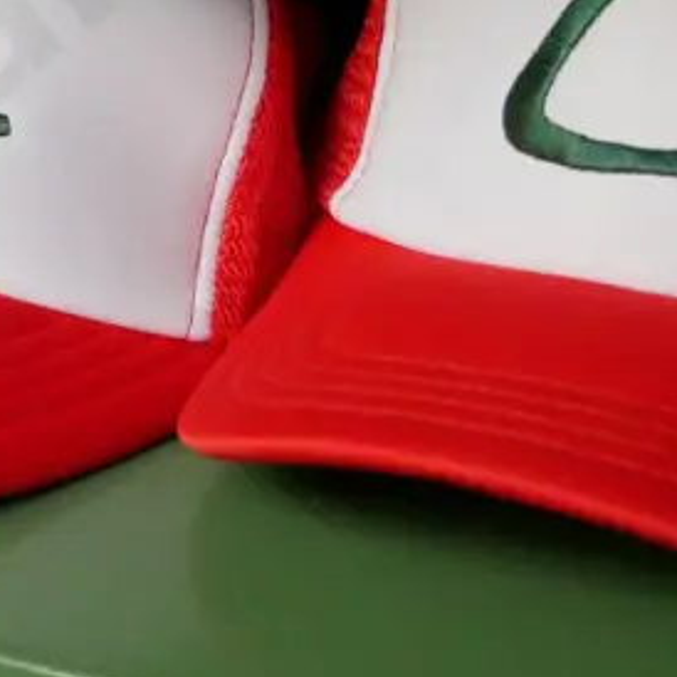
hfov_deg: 16.9
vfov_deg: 17.4
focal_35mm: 99
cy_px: 96
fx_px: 2191
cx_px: -111
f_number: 3.7
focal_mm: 15
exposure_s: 1/60
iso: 2000
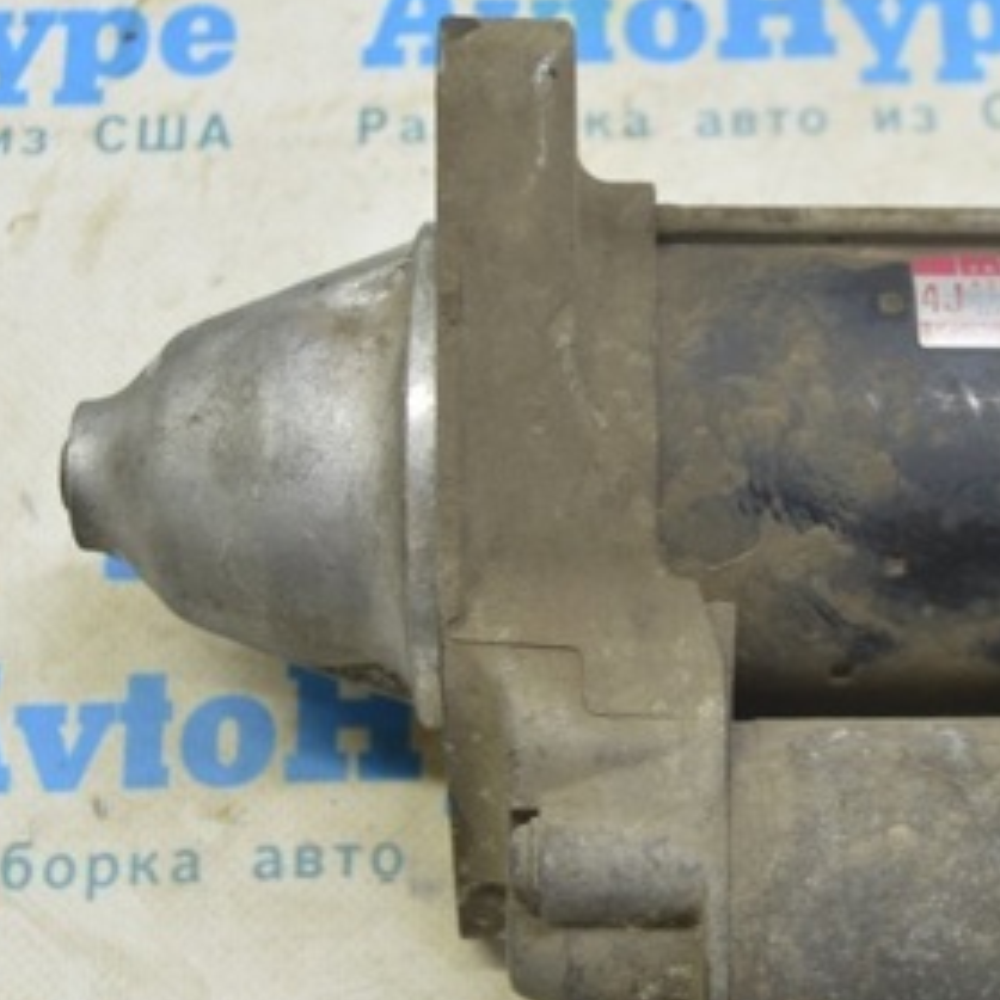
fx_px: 2484
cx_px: 699
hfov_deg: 22.6
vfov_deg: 22.8
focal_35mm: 76
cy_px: 496
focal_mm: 26
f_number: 5.6
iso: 400
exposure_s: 1/20
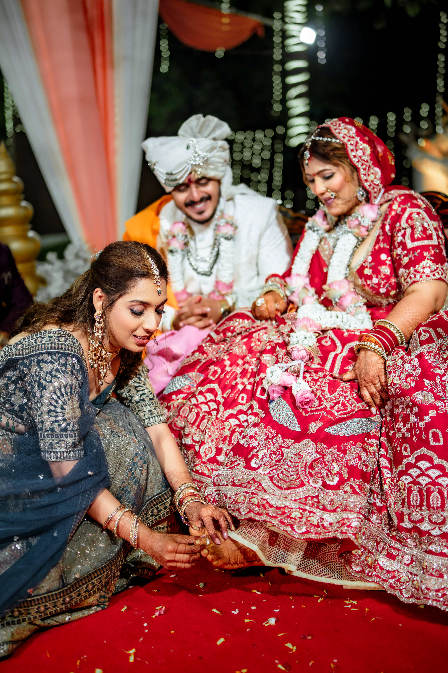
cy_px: 336
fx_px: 653
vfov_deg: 54.4
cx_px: 224
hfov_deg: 37.9
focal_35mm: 35
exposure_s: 1/250
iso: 320
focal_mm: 35
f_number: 1.4
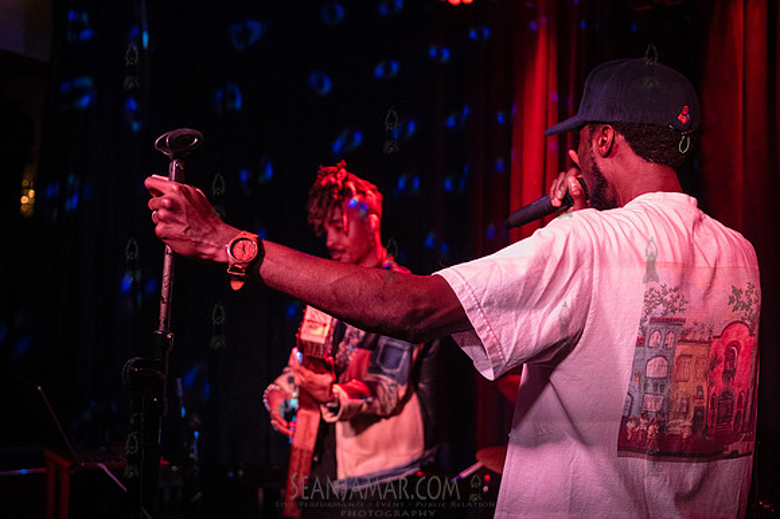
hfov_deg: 41.1
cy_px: 260
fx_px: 1039
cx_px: 390
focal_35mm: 48
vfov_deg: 28.0
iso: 12800
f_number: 3.5
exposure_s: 1/250
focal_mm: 48
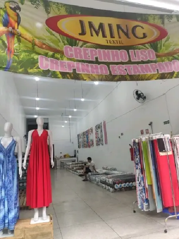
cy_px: 120
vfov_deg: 67.3
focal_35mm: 26
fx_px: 179
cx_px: 90
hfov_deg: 53.1
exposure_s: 1/120
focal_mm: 4.77
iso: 140
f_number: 1.75
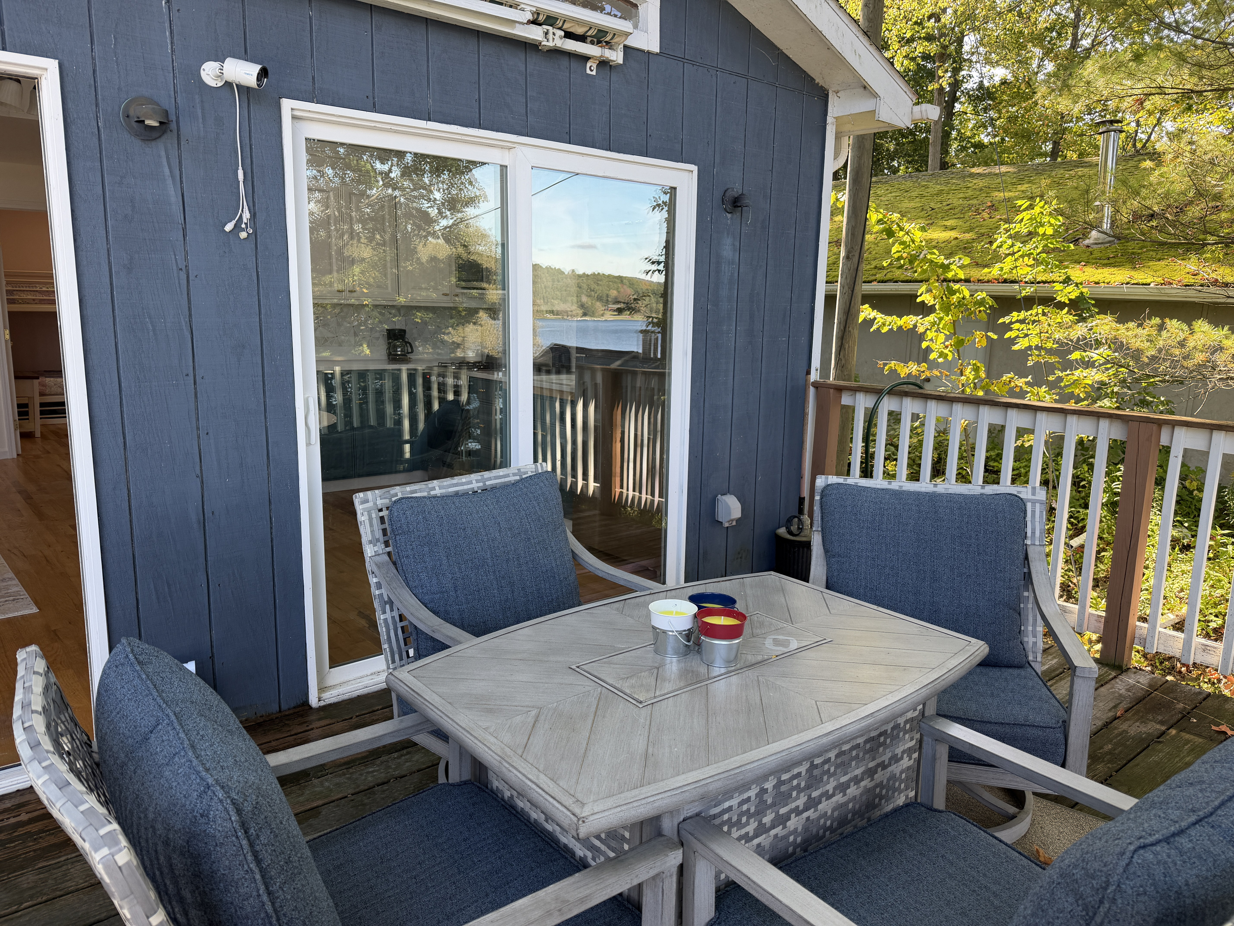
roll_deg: -0.9
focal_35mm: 24
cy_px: 463
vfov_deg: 56.8
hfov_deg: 71.6
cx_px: 617
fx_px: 856
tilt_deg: -9.8
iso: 64
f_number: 1.78
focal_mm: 6.76
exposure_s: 1/297
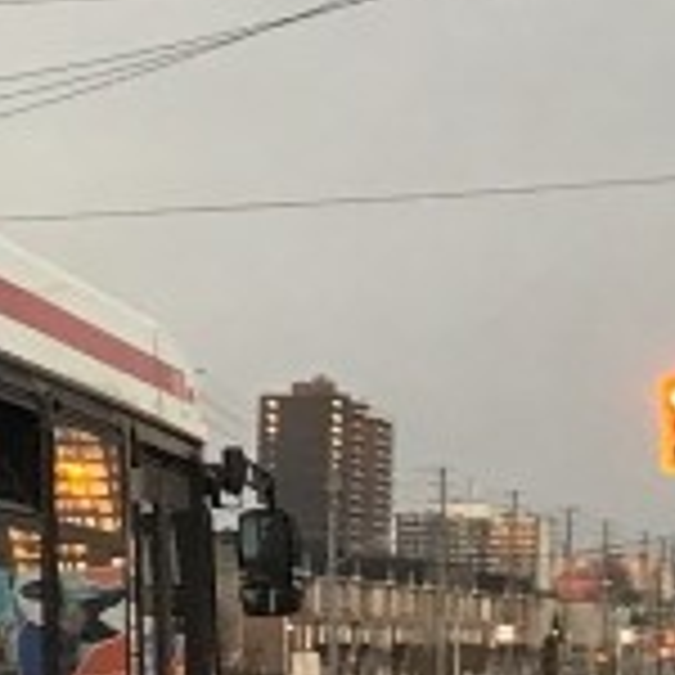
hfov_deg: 7.9
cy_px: 504
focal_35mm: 187
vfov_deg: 9.3
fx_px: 4125
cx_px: -1444
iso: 25
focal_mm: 3.3
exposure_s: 1/40
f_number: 2.4
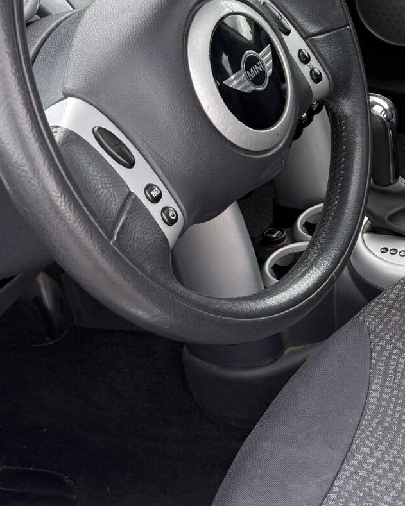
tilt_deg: -30.5
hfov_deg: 18.8
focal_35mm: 76
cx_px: 512
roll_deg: +1.9
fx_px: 1139
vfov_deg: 24.8
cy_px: 122
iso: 80
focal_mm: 6.76
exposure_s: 1/312
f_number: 1.78
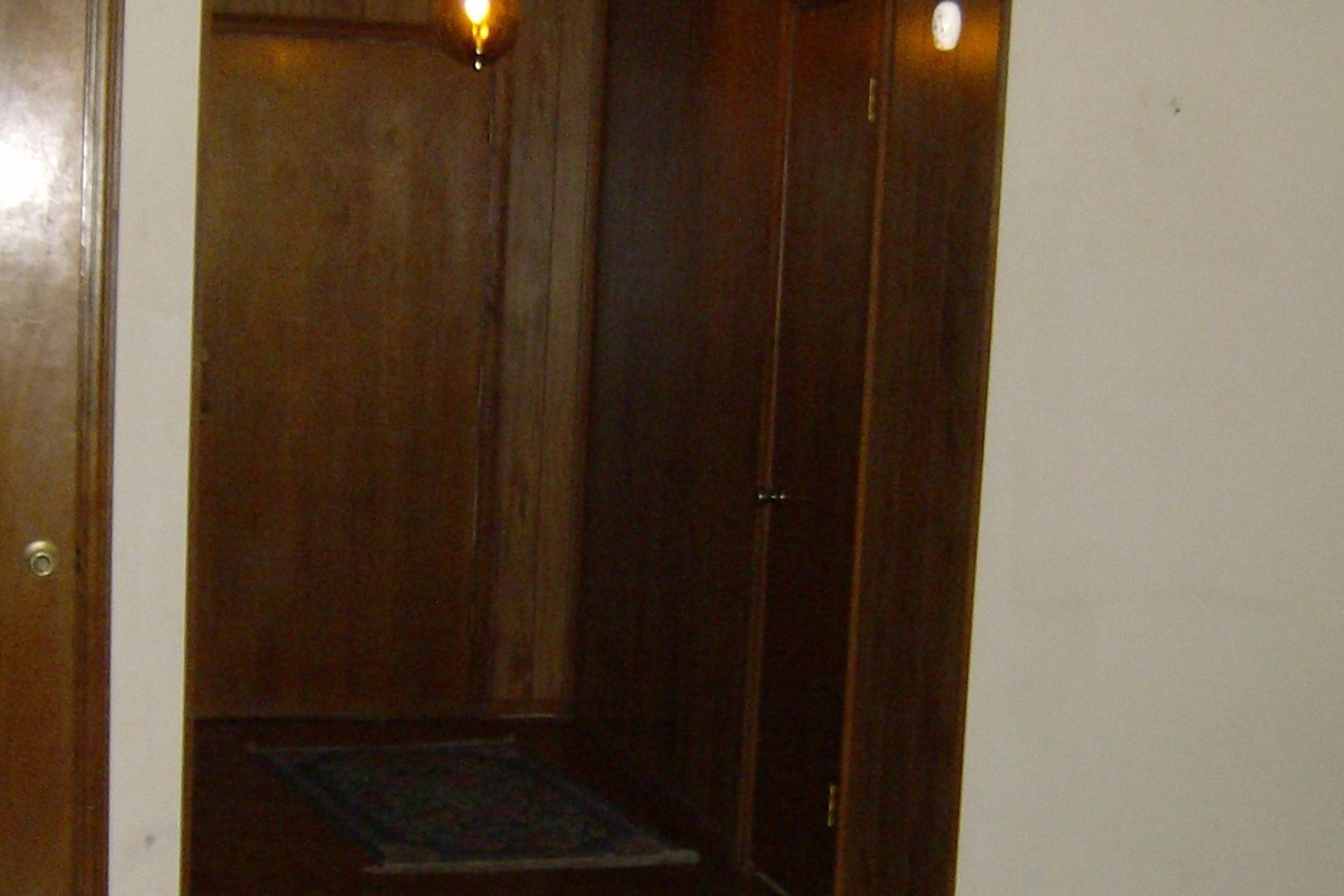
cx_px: 640
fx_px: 2427
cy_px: 618
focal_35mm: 65
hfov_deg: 31.0
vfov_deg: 20.8
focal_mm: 6
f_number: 2.8
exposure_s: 1/60
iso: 200
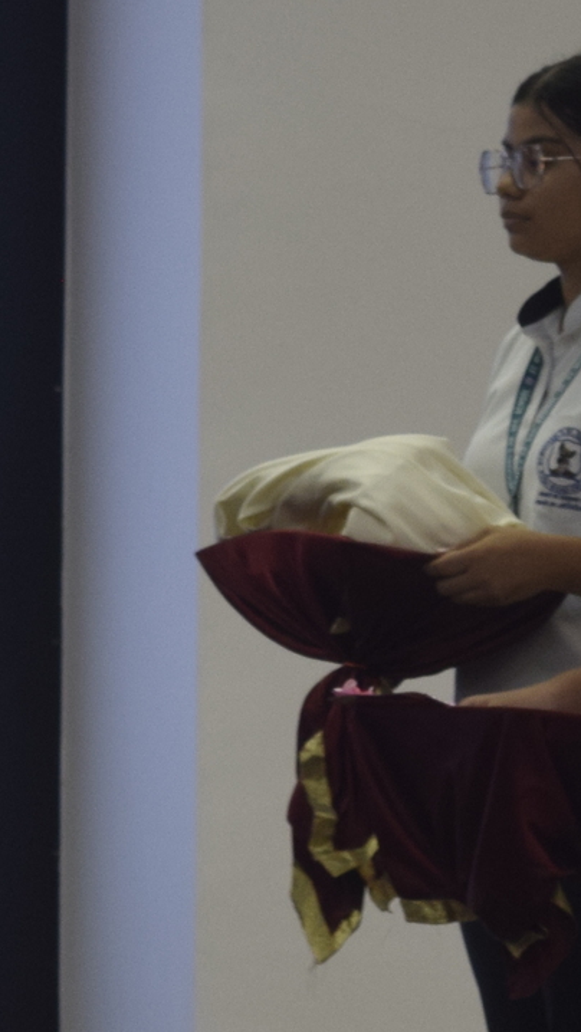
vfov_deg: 6.0
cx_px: -843
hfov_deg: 3.3
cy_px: 687
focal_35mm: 361
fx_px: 9890
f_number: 5.6
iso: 450
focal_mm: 55
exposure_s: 1/60
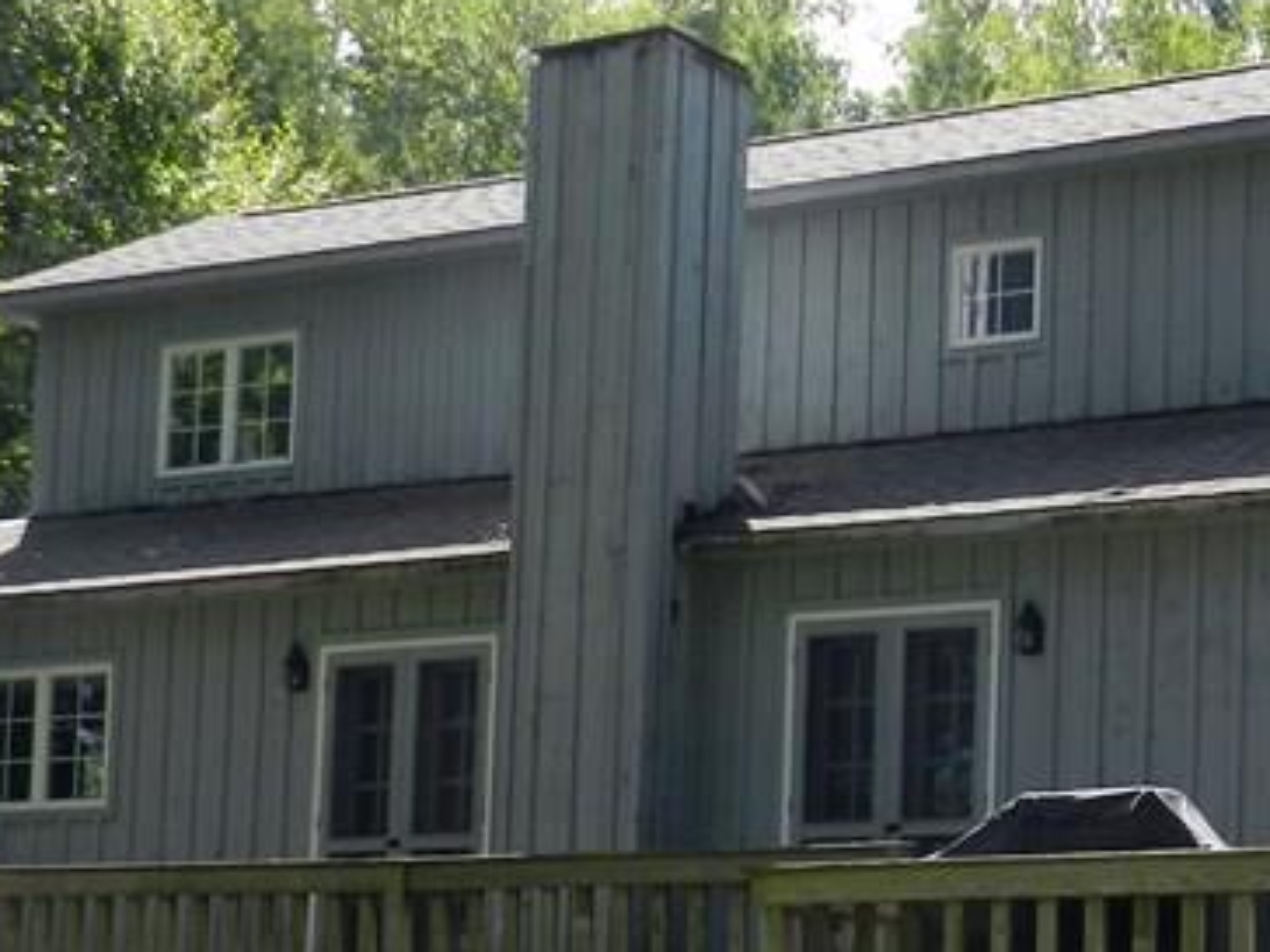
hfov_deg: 21.4
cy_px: 907
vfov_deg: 16.1
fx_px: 3302
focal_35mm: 90
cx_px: 1075
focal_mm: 5.6
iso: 160
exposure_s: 1/400
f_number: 3.7
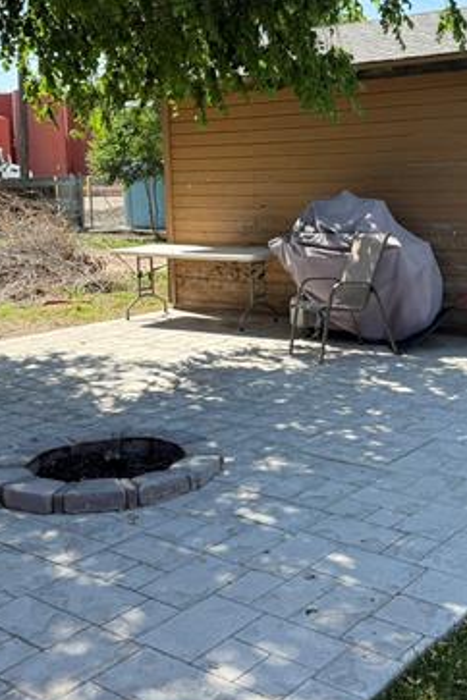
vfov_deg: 44.3
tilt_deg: -5.7
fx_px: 856
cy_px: 293
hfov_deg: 30.4
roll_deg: +1.4
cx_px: 299
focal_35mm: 44
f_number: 1.78
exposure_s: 1/1901
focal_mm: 6.76
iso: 100
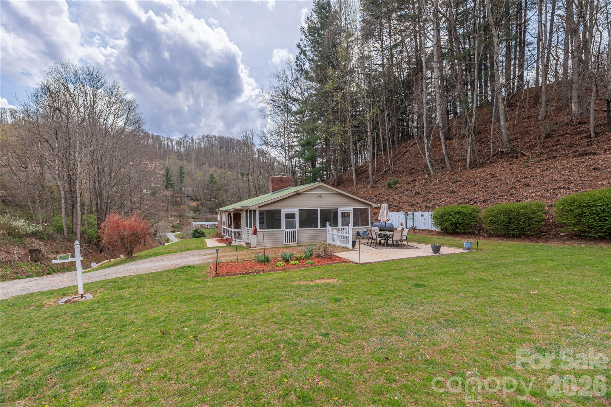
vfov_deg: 81.2
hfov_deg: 104.2
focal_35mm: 14
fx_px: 238
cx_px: 306
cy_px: 204
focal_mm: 14
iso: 320
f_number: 8
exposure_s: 1/2000
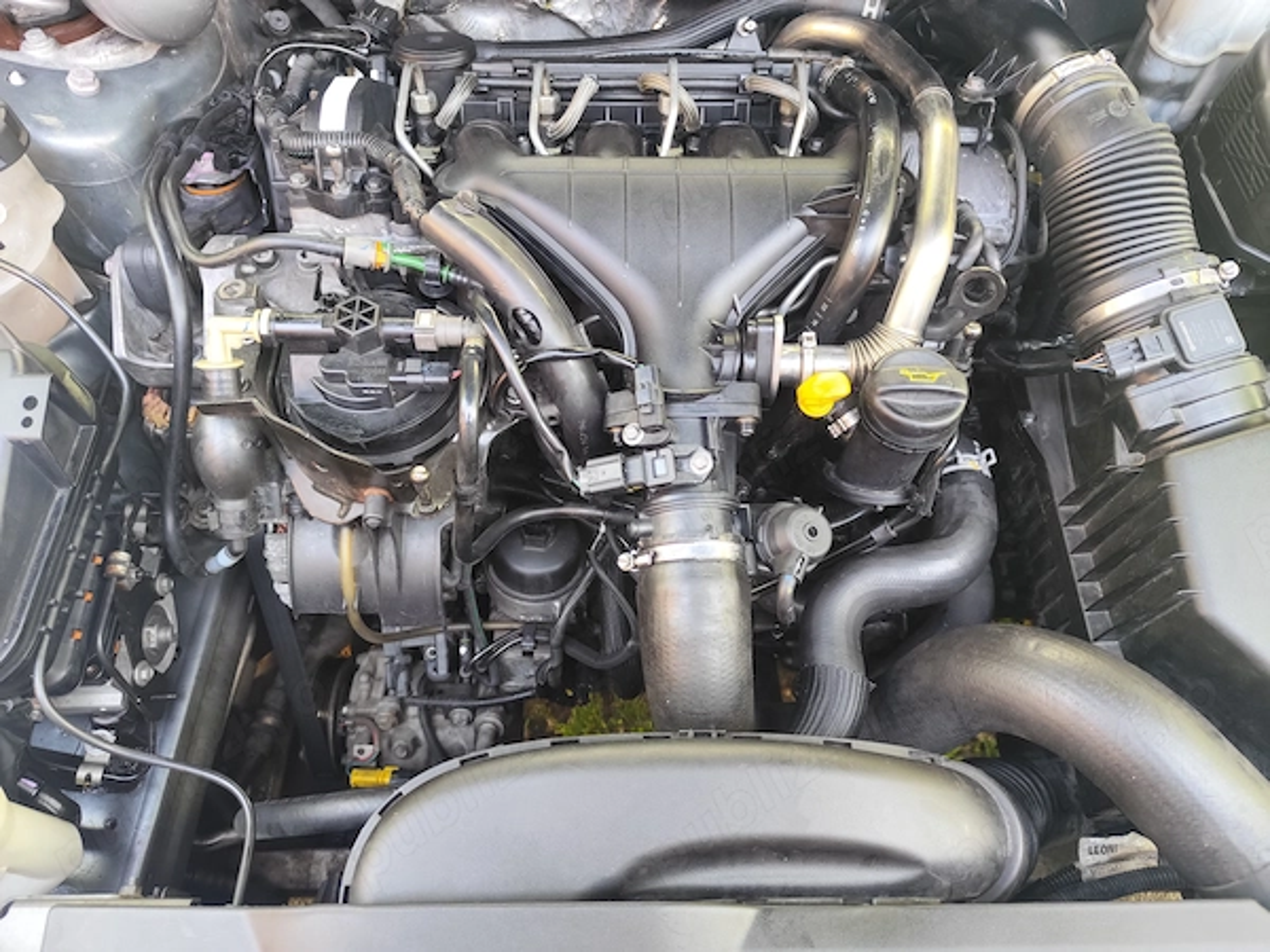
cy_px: 476
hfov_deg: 73.9
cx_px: 635
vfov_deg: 58.9
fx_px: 844
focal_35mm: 23
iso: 320
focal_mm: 6.19
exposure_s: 1/50
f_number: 1.65
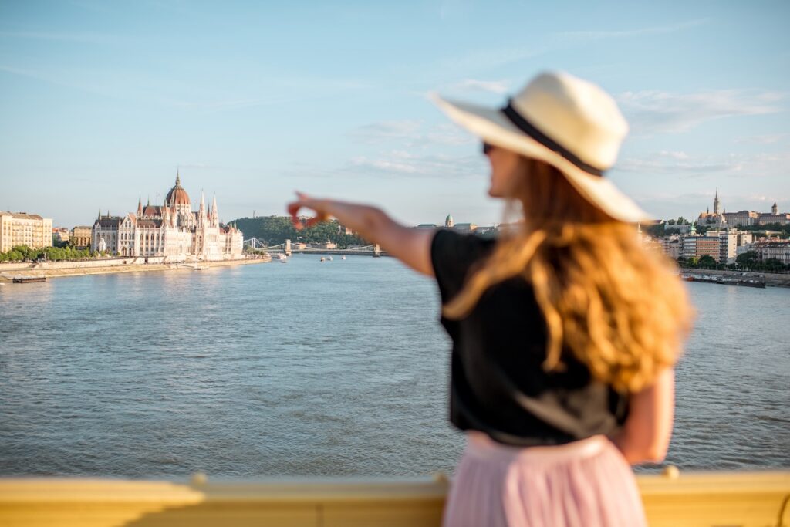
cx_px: 395
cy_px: 264
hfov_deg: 54.4
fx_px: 768
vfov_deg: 37.9
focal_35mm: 35
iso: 100
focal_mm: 35
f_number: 2.2
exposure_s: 1/2500
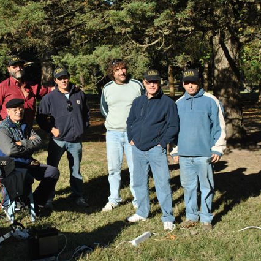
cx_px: 82
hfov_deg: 30.5
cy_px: 130
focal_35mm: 56
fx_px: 475
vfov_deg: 30.7
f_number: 7.1
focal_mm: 29
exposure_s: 1/200
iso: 100
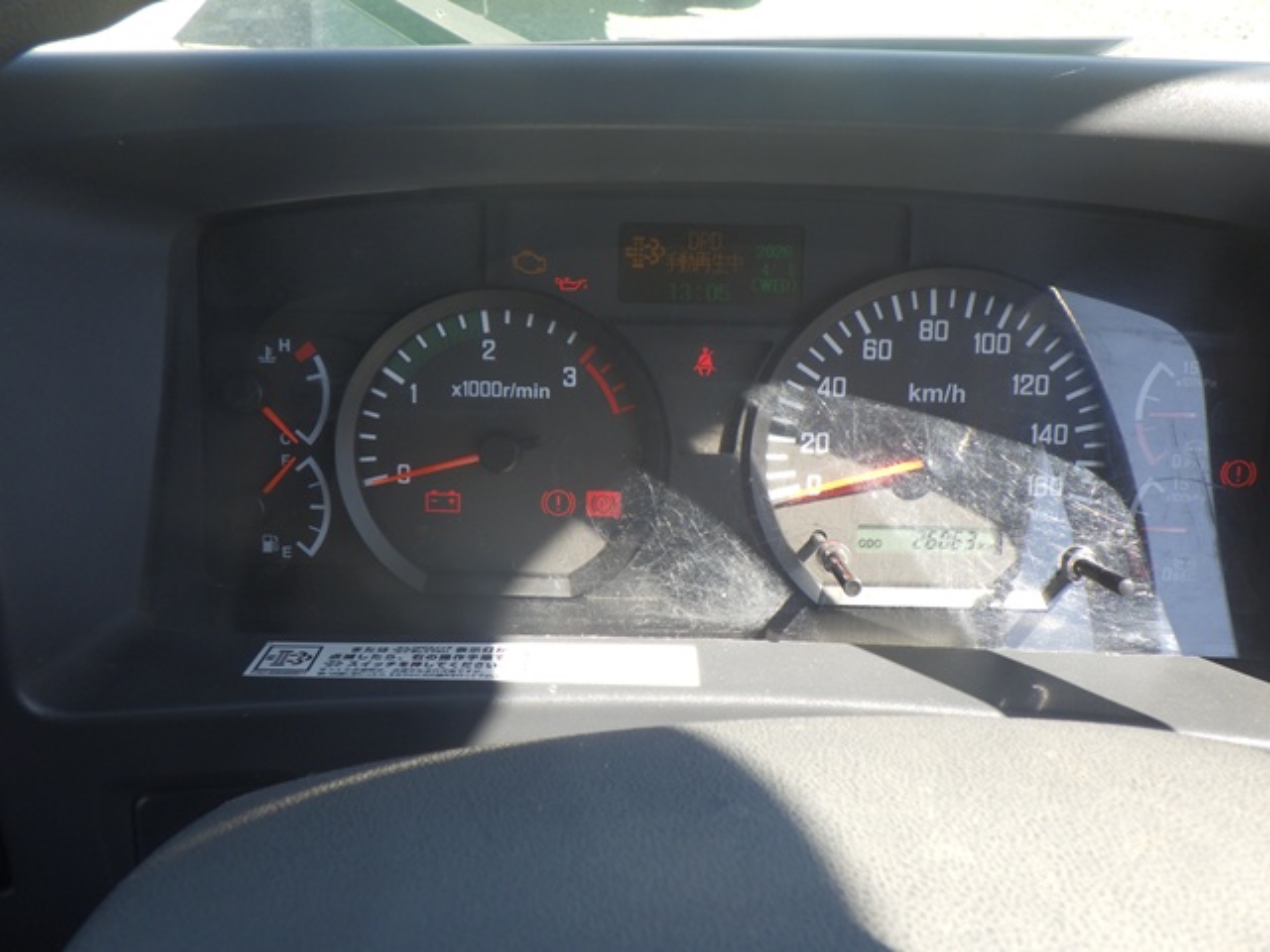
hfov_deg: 63.4
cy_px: 476
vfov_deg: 49.7
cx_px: 635
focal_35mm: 28
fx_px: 1027
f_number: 4.2
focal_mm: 5
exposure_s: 1/125
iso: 125
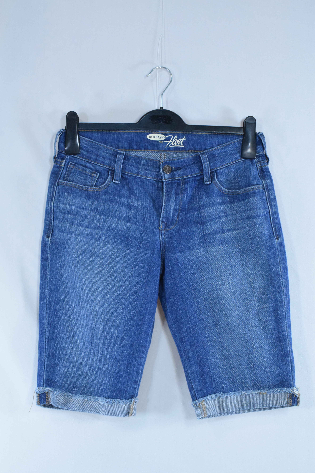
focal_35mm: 48
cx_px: 158
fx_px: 630
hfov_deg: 28.1
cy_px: 236
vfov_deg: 41.1
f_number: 13
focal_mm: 32
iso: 3200
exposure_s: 1/160
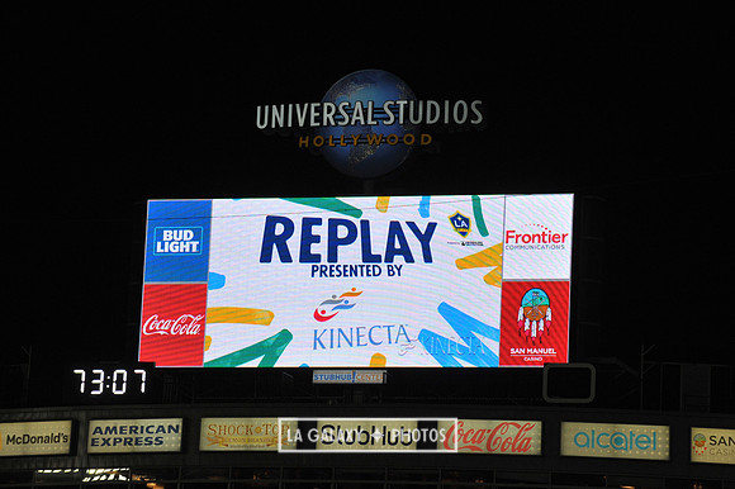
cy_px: 244
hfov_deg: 11.8
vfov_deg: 7.8
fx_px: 3571
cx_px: 368
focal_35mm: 175
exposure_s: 1/500
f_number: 11
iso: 1600
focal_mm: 175
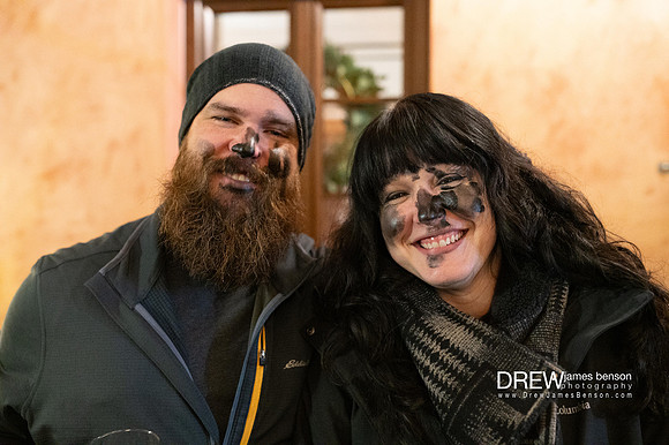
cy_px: 222
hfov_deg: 54.5
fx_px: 650
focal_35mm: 35
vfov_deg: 37.8
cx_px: 334
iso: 18000
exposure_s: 1/60
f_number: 2.8
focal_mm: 35
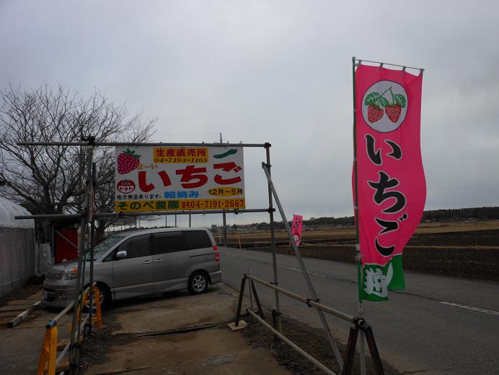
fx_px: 404
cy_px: 188
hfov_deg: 63.4
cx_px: 250
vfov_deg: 49.7
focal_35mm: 28
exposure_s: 1/800
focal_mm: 5
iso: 80
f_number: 3.7
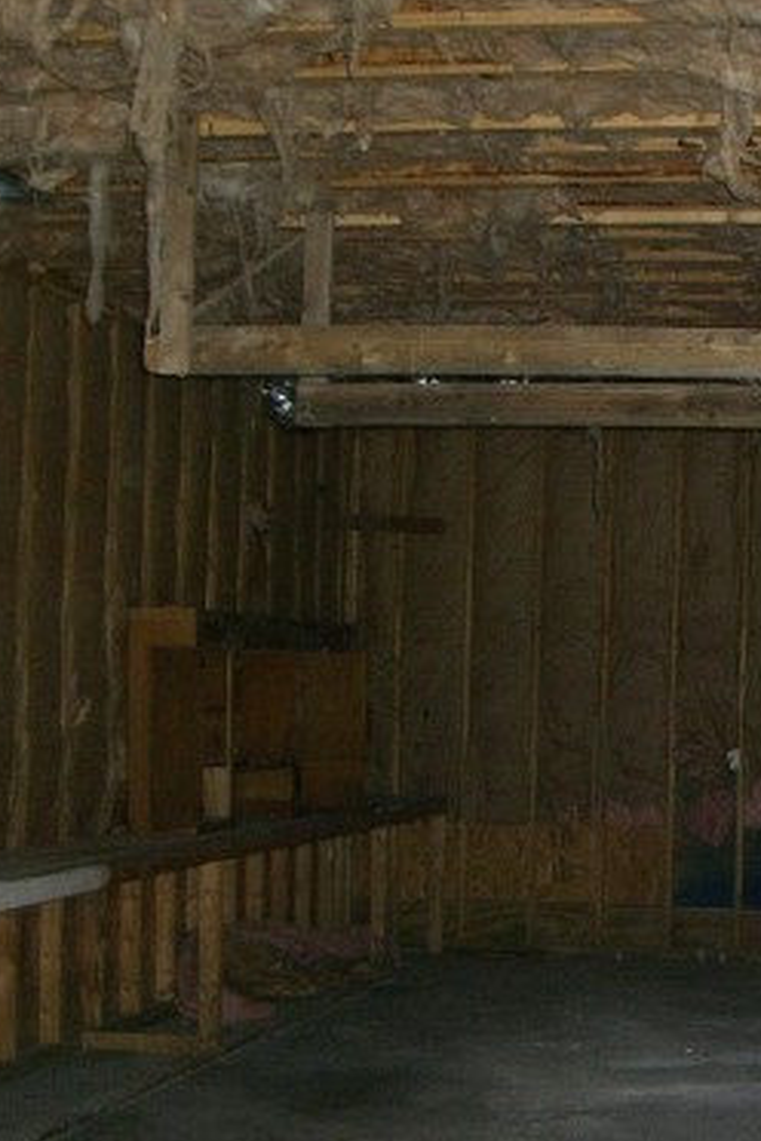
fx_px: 2156
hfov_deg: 19.5
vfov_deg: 29.6
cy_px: 650
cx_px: 736
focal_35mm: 68
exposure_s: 1/60
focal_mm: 6.2
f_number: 2.7
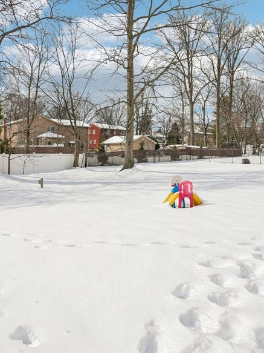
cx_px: 132
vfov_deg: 64.9
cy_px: 148
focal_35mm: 27
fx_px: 275
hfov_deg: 51.3
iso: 100
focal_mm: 16
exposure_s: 1/640
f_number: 8
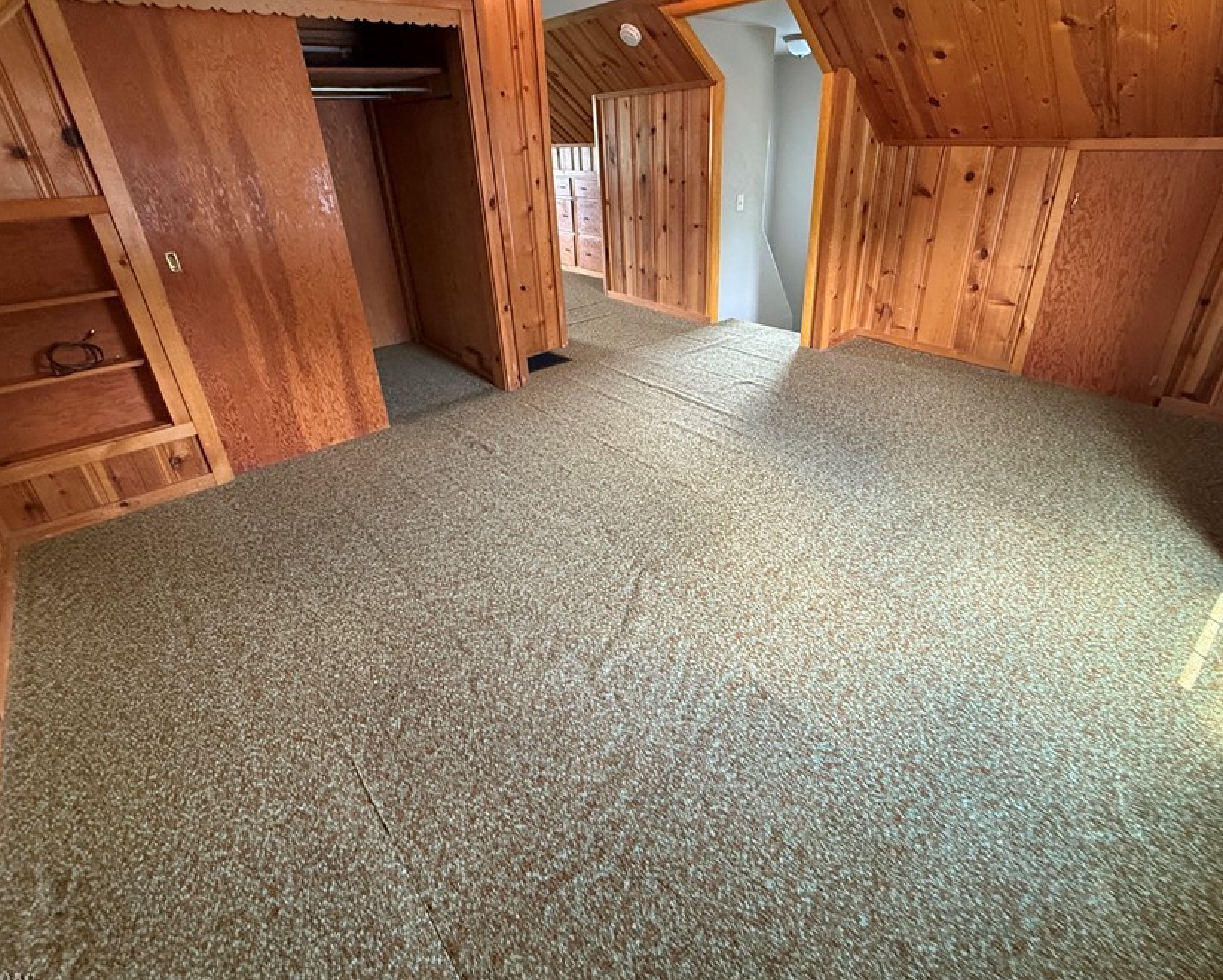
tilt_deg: -25.8
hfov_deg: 89.6
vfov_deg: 76.7
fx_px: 616
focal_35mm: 17
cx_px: 638
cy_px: 433
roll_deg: +2.1
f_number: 2.2
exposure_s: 1/60
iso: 500
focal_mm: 2.22
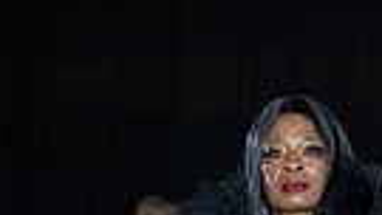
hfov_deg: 5.6
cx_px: 277
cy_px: 625
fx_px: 3900
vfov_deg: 3.1
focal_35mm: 385
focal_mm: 110
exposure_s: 1/160
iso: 1250
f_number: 5
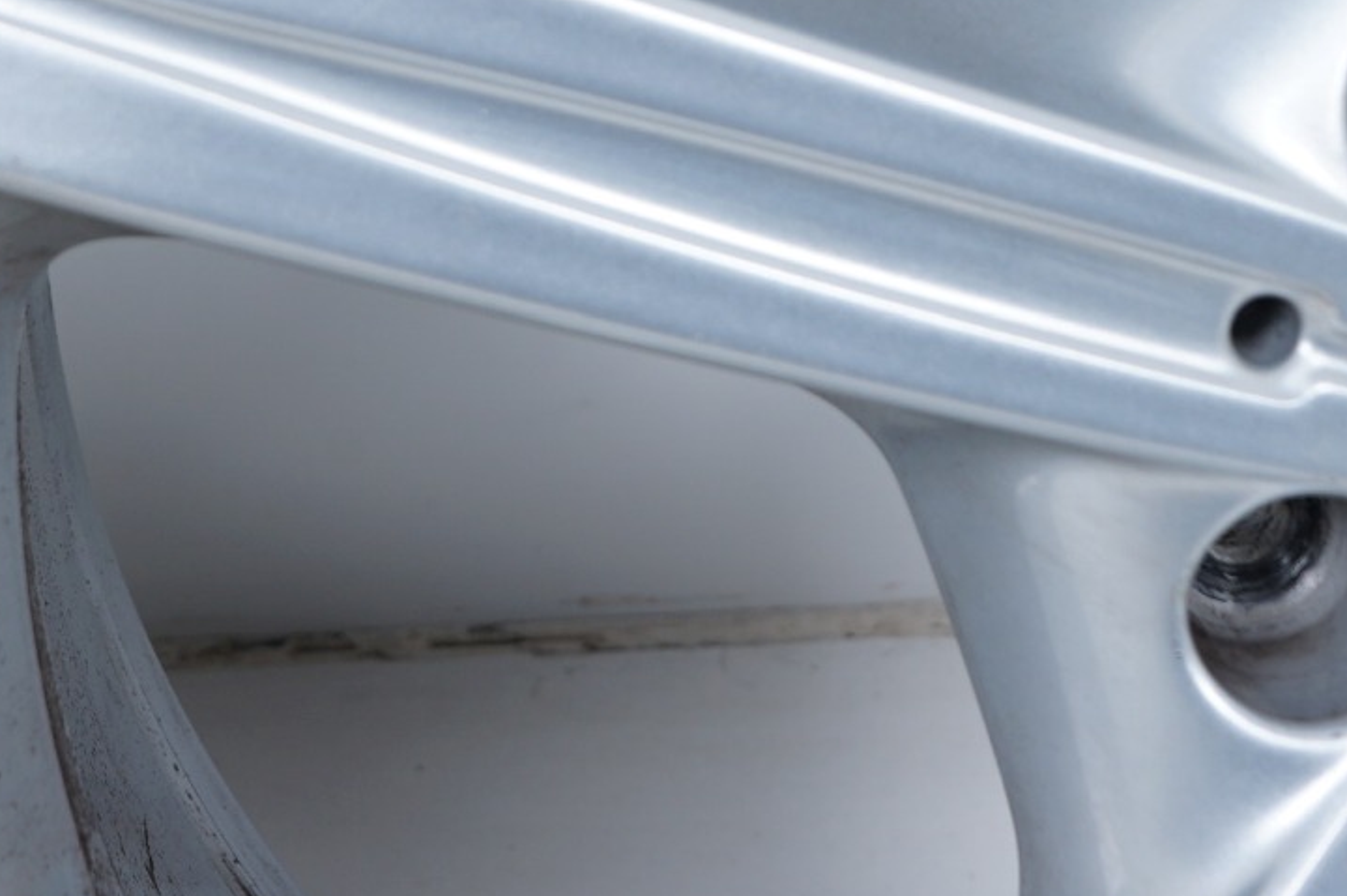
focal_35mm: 88
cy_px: -282
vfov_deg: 14.8
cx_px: 690
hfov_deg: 23.1
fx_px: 3290
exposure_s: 1/100
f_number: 7.1
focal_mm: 33
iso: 200
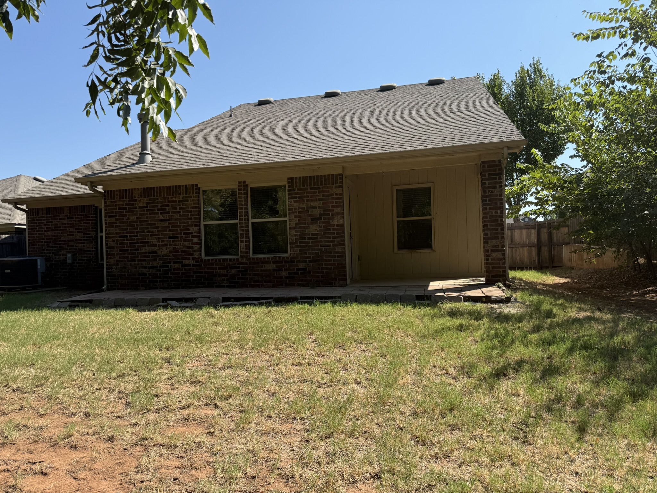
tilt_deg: +1.3
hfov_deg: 71.6
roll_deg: +2.5
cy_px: 246
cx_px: 328
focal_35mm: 24
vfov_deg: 56.8
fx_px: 456
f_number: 1.78
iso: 80
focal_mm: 6.76
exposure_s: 1/3145
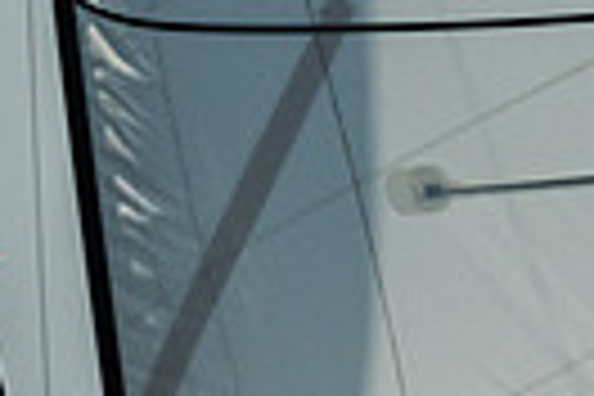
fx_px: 19007
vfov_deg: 1.2
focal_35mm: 1152
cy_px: 424
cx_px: 271
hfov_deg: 1.8
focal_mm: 145
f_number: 6.3
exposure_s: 1/1600
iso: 320
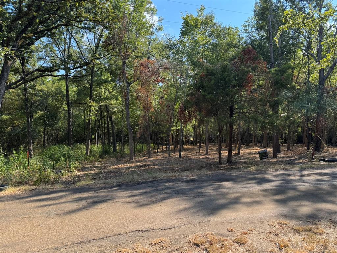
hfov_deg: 71.6
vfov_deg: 56.8
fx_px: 234
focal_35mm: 24
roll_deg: +0.7
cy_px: 126
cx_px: 168
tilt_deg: +0.9
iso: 80
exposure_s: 1/1042
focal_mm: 6.76
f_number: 1.78
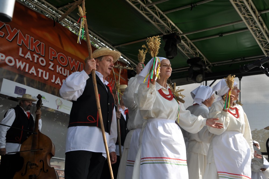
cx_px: 134
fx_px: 336
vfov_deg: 29.8
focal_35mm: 45
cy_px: 90
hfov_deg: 43.7
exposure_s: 1/320
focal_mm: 30
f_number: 9
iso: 200
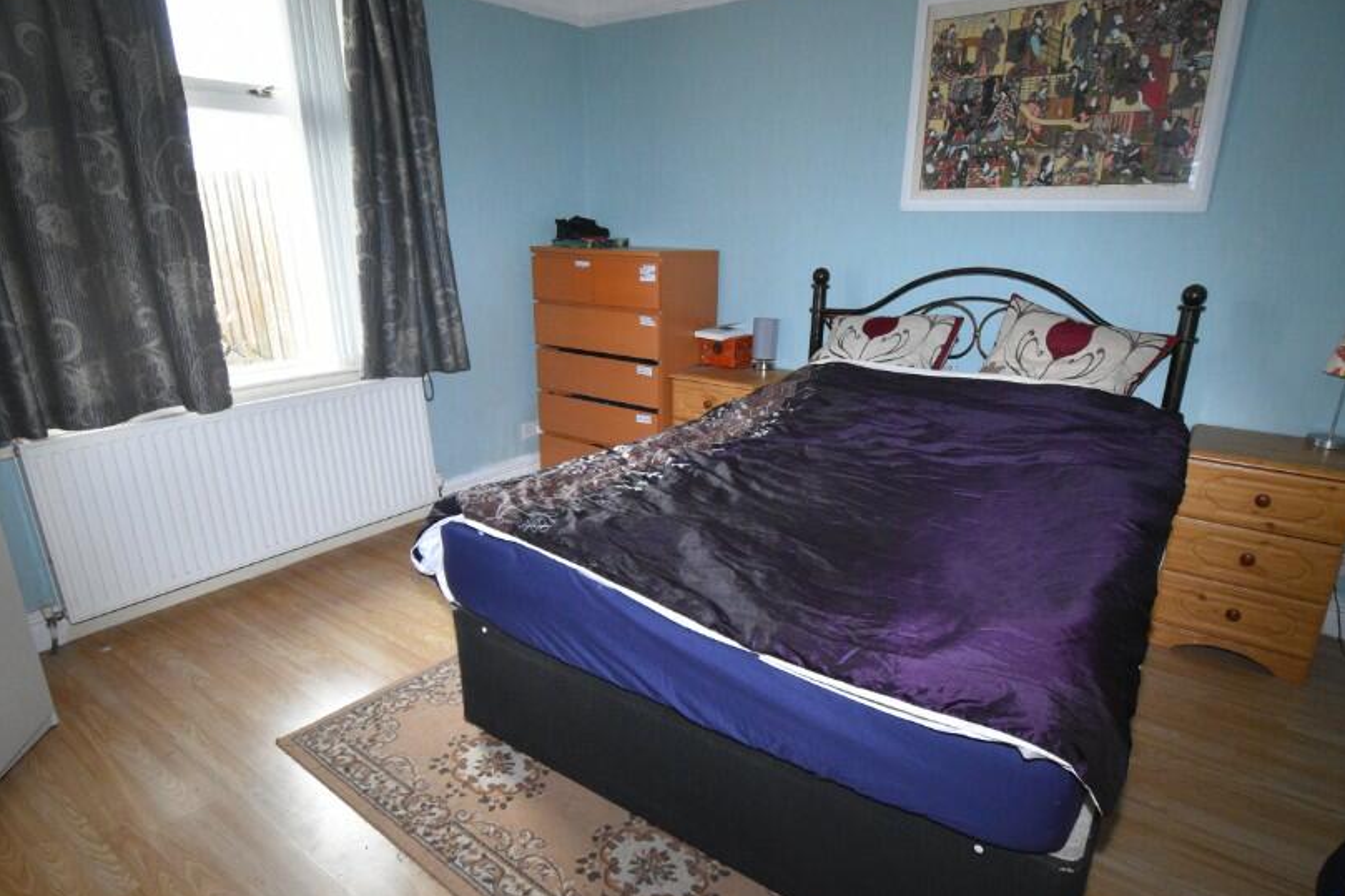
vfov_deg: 64.5
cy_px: 473
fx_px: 710
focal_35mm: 19
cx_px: 688
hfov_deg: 86.9
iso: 2000
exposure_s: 1/125
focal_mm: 10
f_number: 4.5
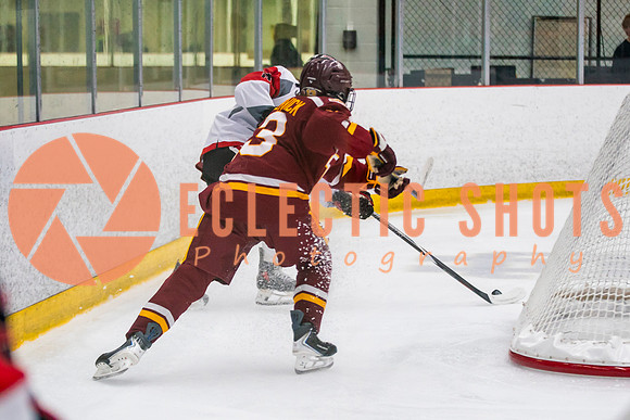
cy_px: 208
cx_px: 237
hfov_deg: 14.8
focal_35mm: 138
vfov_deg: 9.9
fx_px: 2420
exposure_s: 1/640
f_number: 2.8
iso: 2500
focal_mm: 85
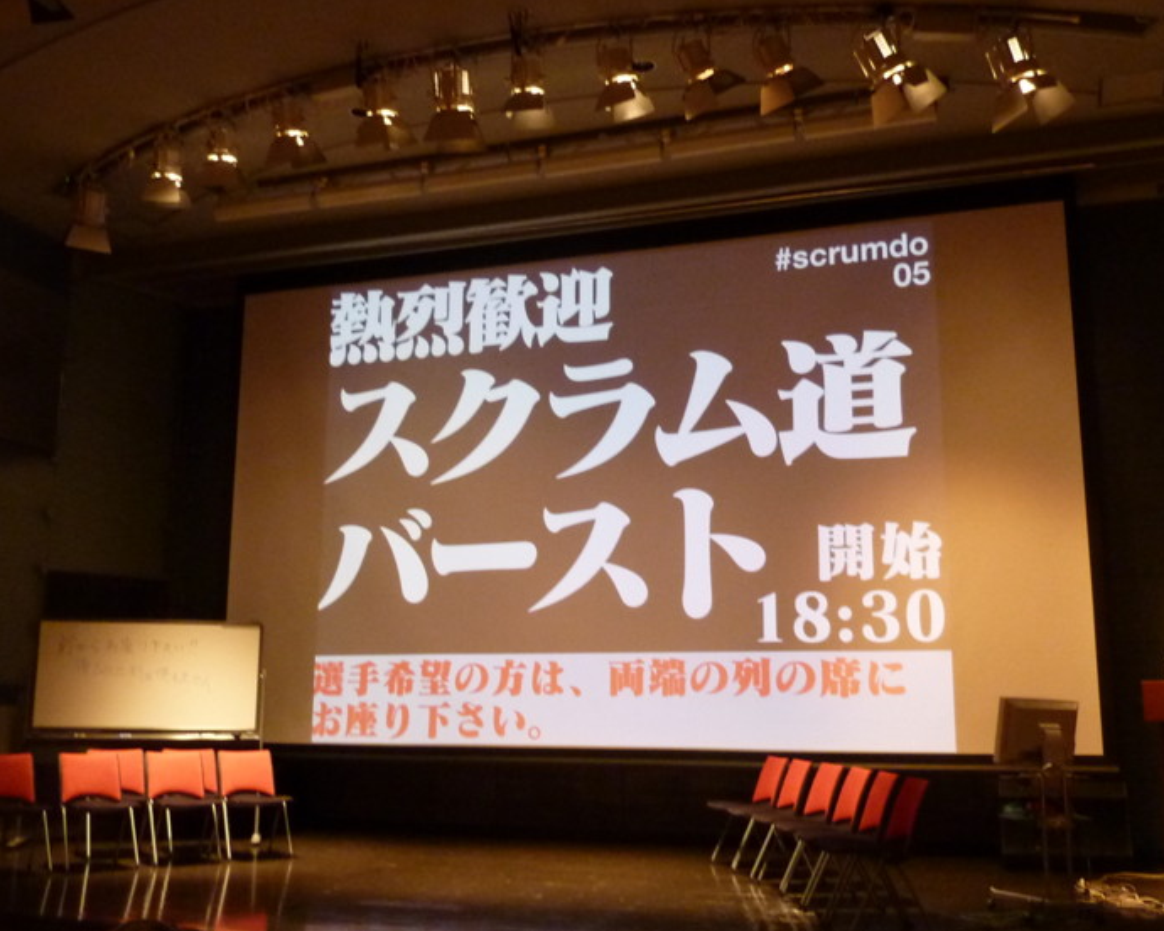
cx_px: 589
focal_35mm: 35
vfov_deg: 42.2
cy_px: 460
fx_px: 1206
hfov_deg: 51.5
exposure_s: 1/20
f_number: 3.3
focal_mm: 4.1
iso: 400
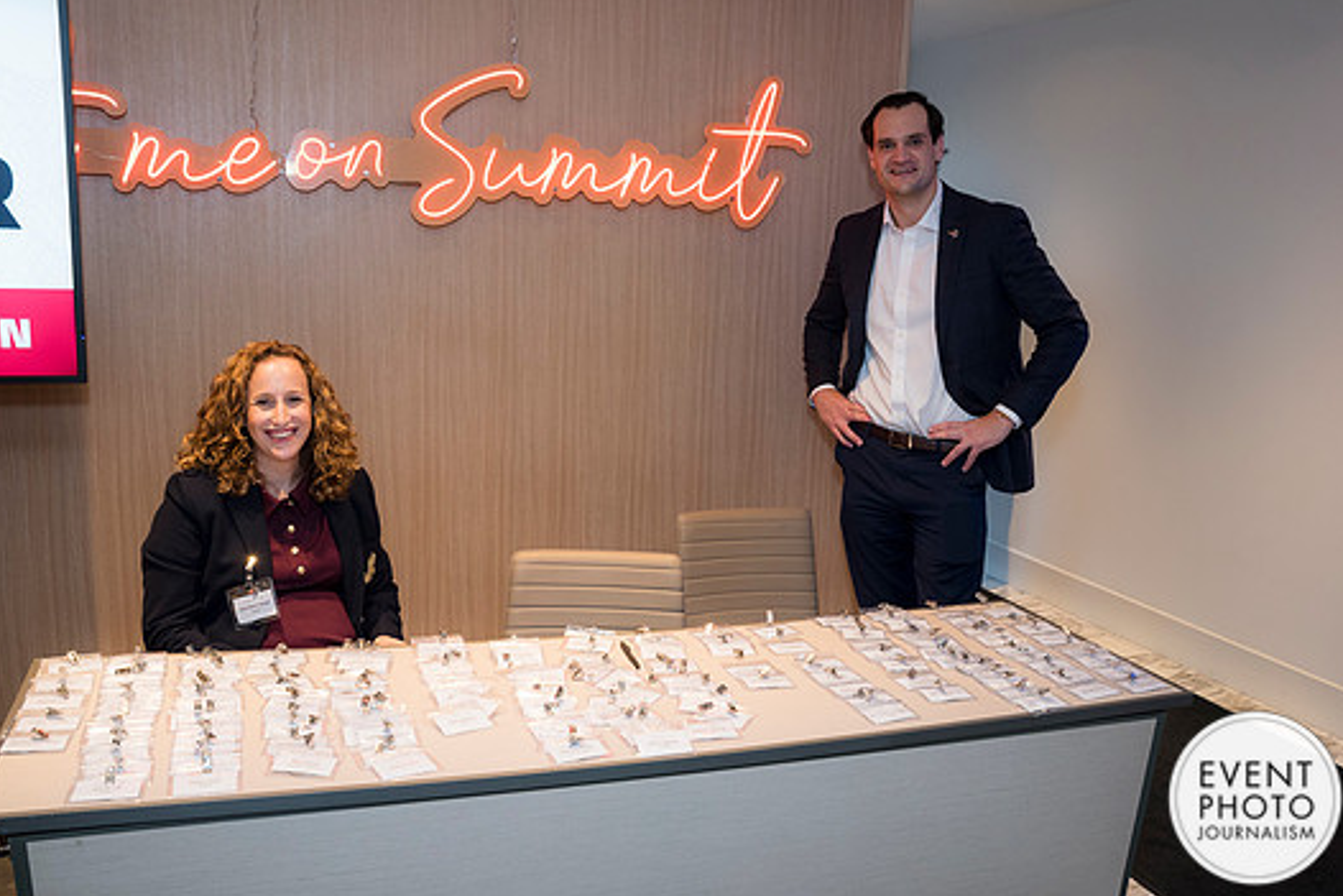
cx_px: 687
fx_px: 1194
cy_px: 474
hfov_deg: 58.7
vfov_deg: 41.1
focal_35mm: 32
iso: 800
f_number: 5.6
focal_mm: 29
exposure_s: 1/60
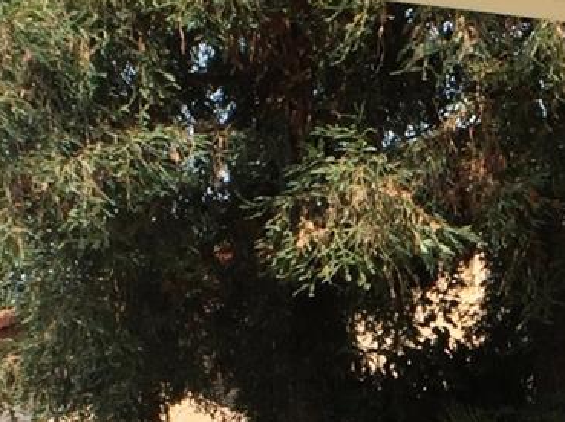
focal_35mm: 118
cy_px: 578
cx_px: 478
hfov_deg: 16.5
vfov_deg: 12.1
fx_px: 1924
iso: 32
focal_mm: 4.15
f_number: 2.2
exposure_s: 1/1014
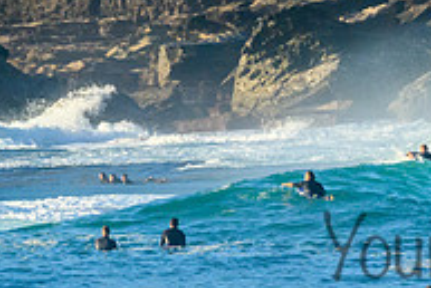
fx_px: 19768
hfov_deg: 1.2
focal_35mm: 1650
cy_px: 216
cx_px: 621
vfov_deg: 0.8
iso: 1100
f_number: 9
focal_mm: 400
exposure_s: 1/2000
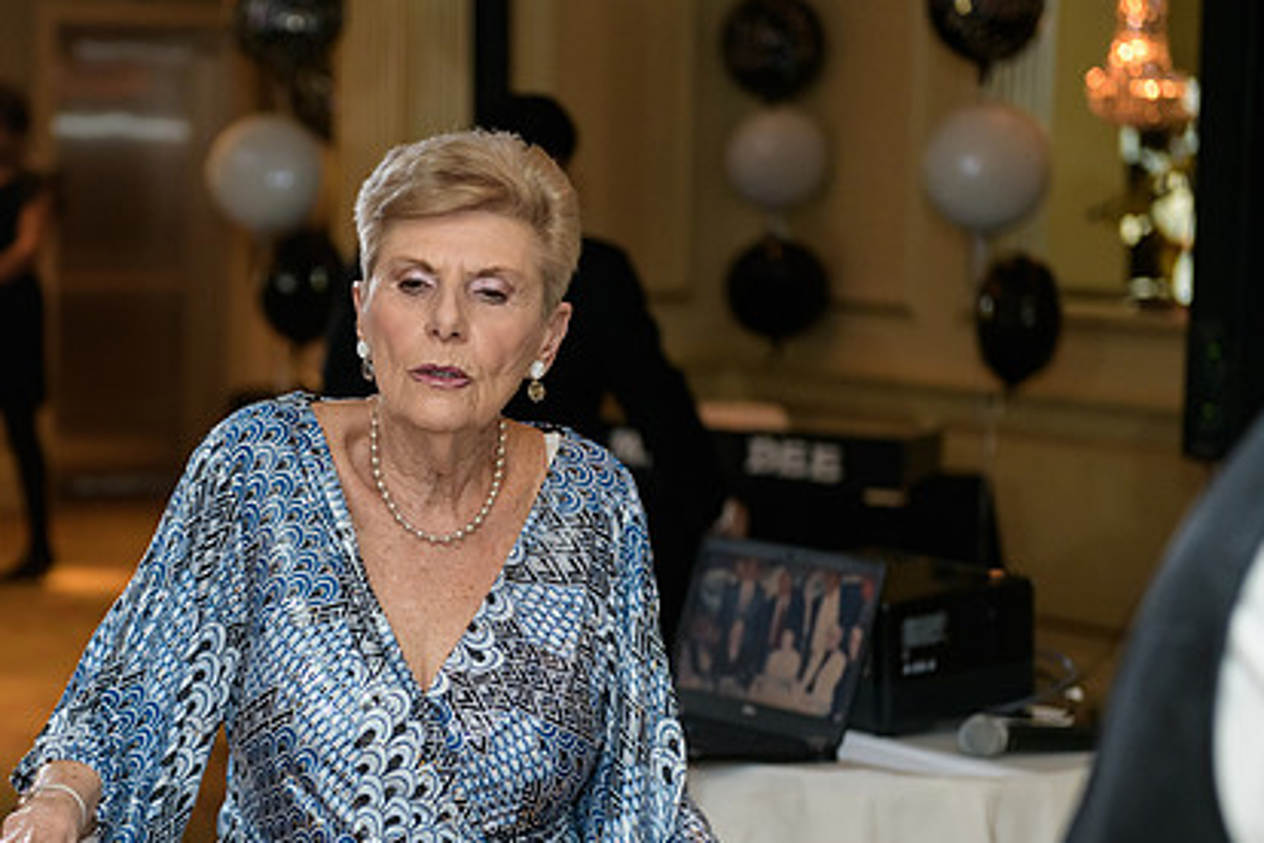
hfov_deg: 20.7
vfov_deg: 13.9
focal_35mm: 98
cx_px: 397
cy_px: 536
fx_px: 3441
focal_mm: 70
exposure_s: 1/125
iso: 1600
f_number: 2.8
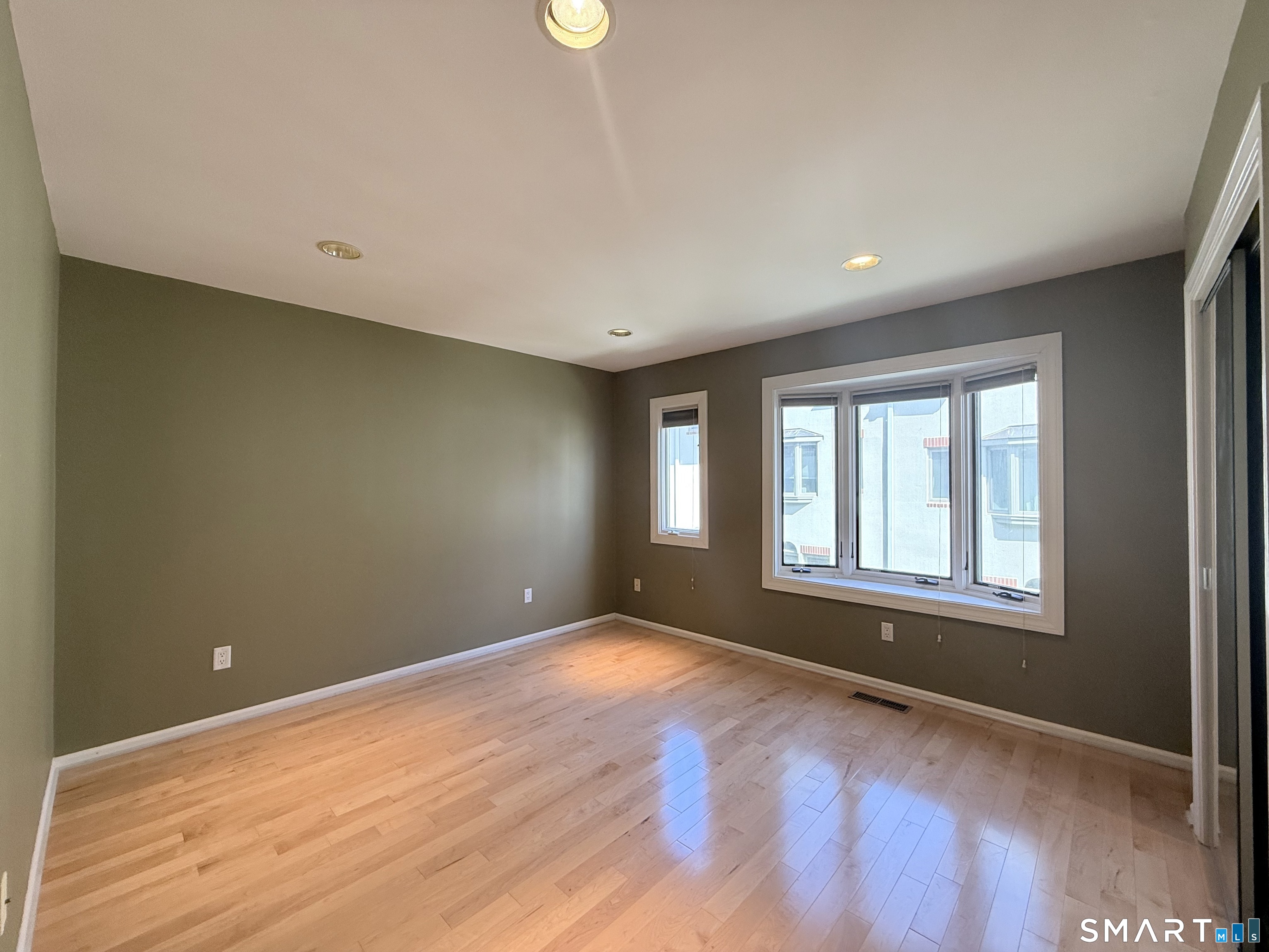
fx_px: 513
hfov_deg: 102.1
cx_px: 634
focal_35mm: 14
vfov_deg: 85.7
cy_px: 476
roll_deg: +0.8
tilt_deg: +1.0
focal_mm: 2.22
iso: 160
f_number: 2.2
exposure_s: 1/120
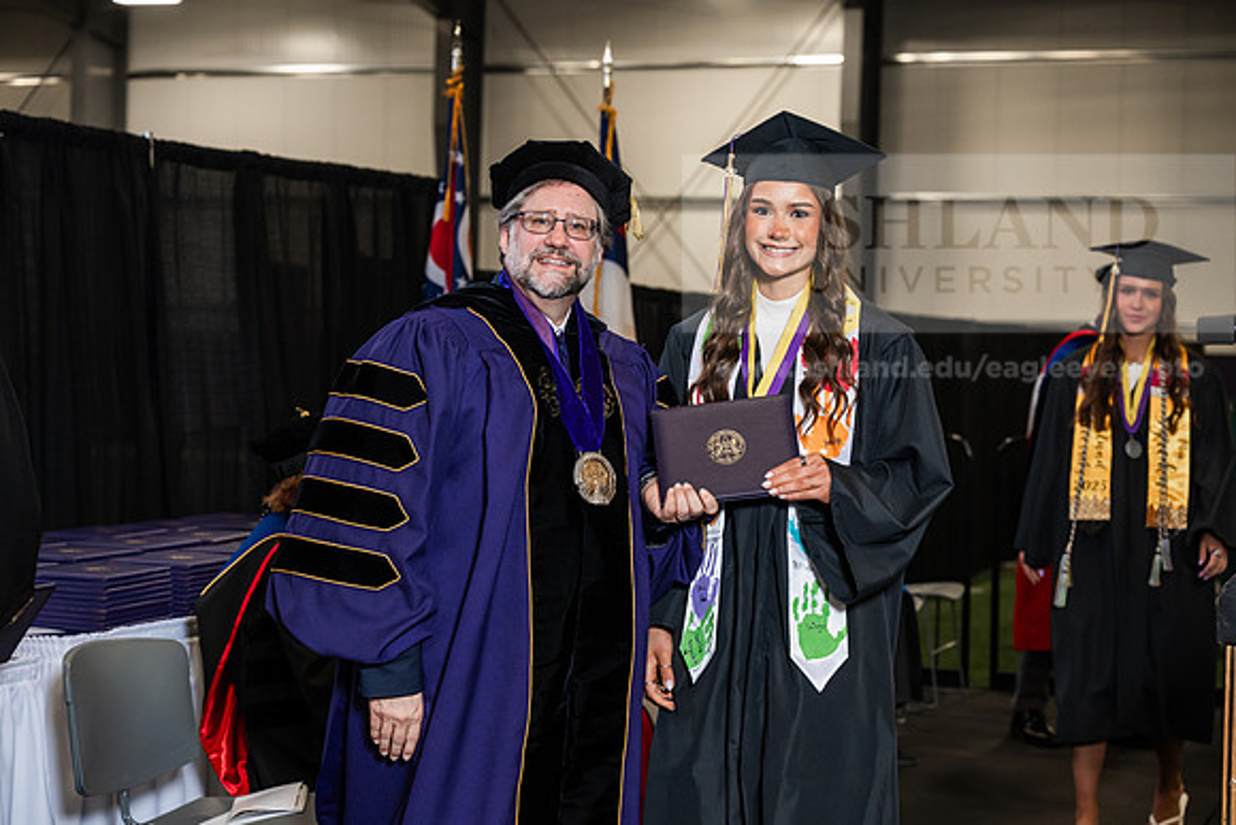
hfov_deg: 28.8
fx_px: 2404
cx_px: 618
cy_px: 412
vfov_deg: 19.5
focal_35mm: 70
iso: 1250
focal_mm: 70
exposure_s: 1/200
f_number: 4.5
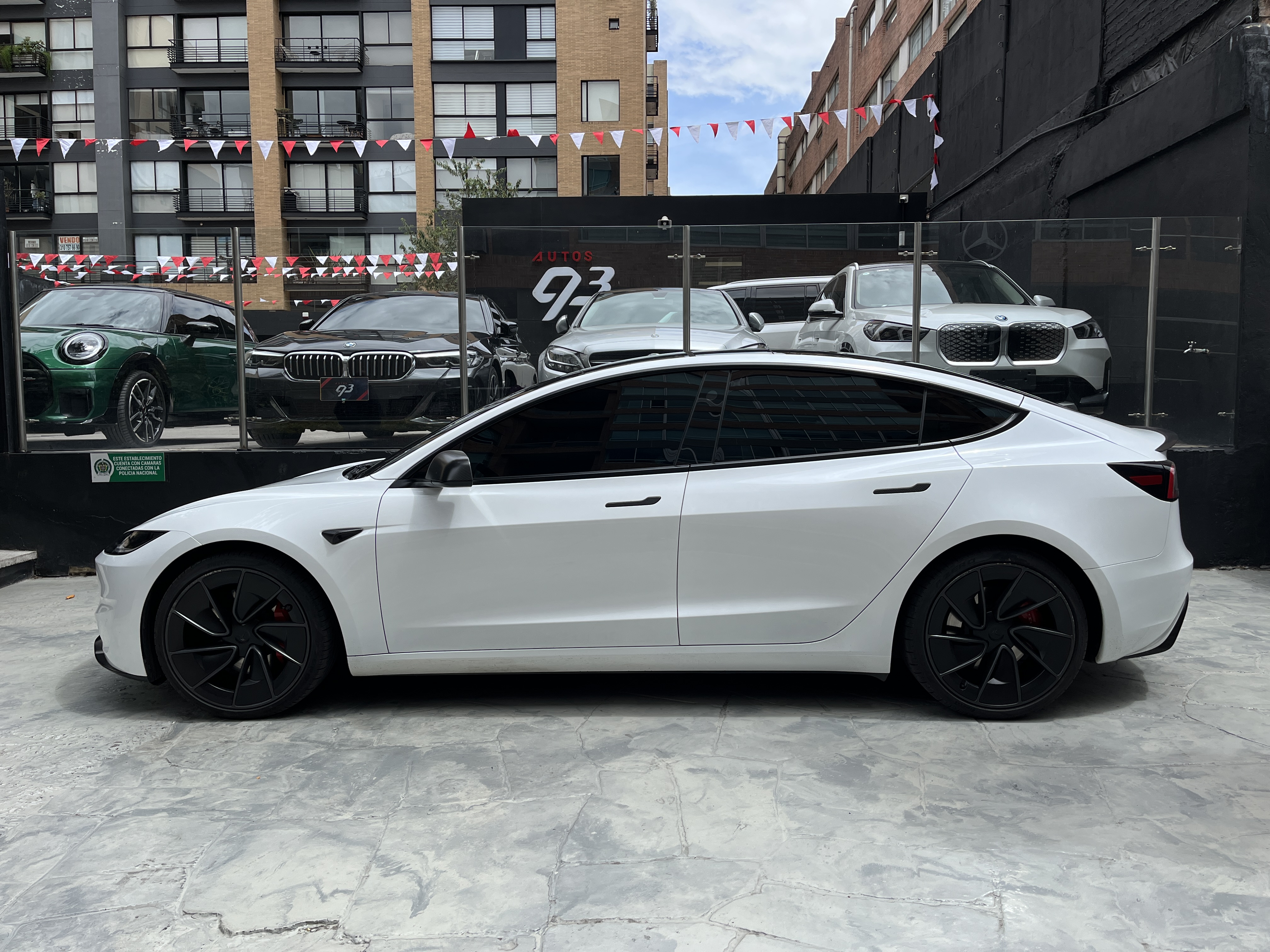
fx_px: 954
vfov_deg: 53.1
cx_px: 635
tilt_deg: -4.2
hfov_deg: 67.3
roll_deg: +0.2
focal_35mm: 26
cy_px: 476
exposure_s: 1/3413
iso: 50
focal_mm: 5.1
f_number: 1.6
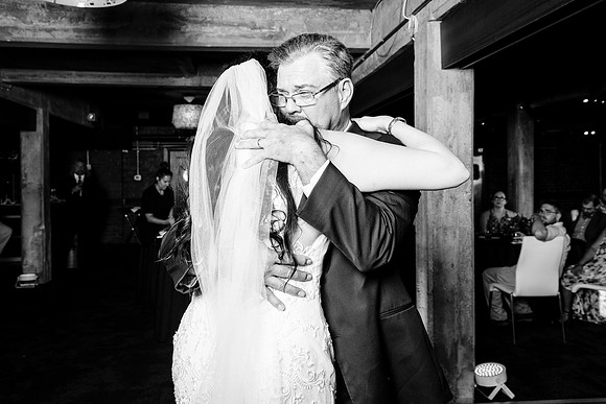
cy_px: 185
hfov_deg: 57.6
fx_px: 551
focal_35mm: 33
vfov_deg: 40.2
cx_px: 301
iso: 2000
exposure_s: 1/200
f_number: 5.6
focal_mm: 30
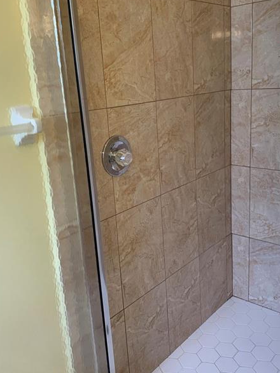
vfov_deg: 53.9
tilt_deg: -12.5
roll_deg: +4.3
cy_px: 173
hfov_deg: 41.8
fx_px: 367
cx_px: 135
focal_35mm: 34
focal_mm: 4.25
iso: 64
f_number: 1.8
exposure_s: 1/60
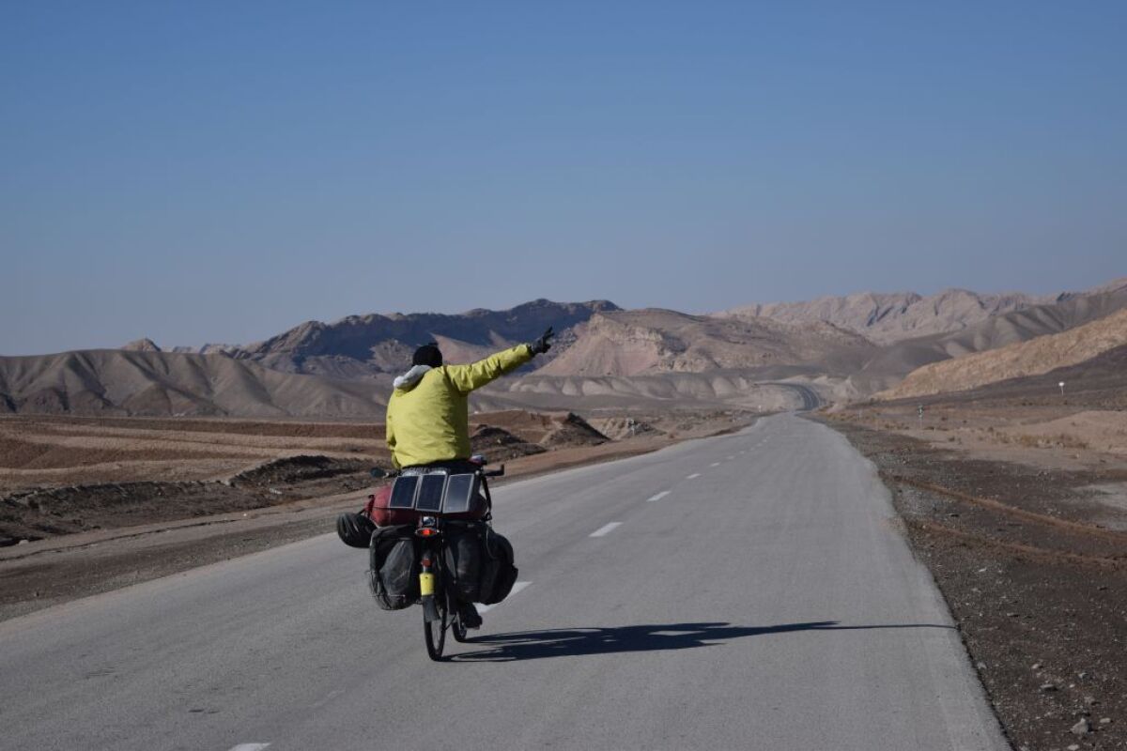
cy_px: 376
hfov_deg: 24.6
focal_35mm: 82
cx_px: 564
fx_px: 2583
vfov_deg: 16.6
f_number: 5.6
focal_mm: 55
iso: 100
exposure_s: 1/1000
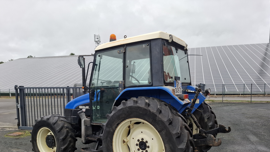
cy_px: 102
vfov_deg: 43.7
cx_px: 138
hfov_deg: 71.9
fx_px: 186
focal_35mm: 26
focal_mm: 5.54
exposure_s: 1/623
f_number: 1.8
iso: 50
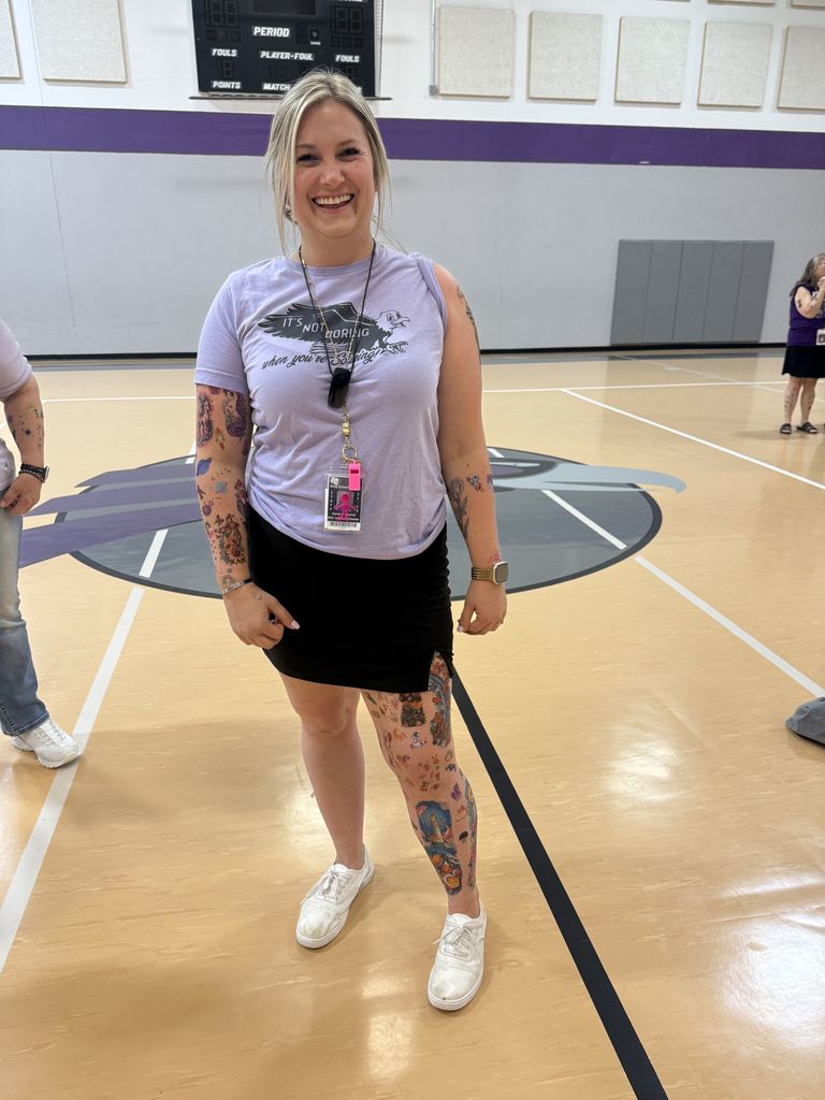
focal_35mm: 24
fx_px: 763
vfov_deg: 71.6
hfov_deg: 56.8
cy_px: 550
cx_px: 412
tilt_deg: -19.7
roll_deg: -1.6
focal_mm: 6.76
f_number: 1.78
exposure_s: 1/120
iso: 160
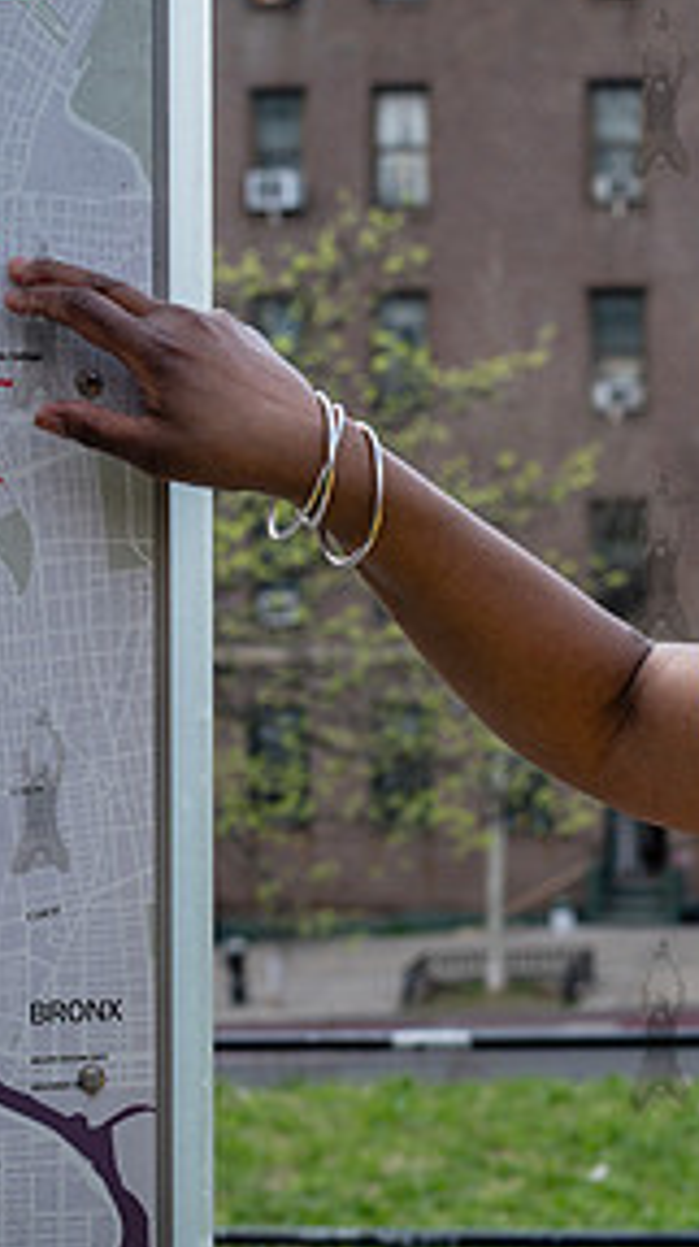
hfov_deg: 11.6
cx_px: 703
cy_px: 520
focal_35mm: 103
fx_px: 3401
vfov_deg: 20.7
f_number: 4.5
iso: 100
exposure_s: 1/250
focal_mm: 42
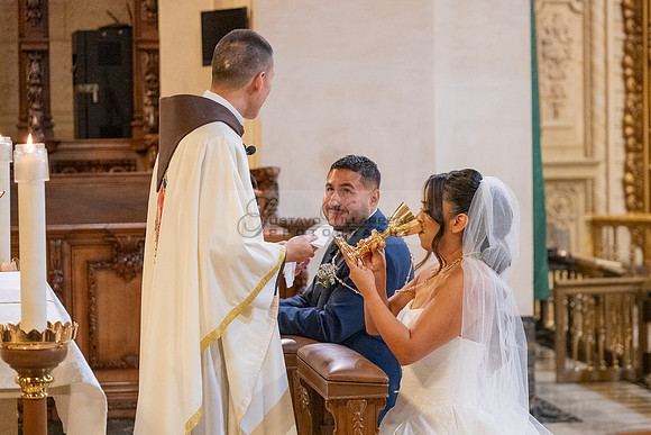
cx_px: 380
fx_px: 2006
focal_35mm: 111
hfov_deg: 18.4
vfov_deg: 12.4
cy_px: 208
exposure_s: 1/200
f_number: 4
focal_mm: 95
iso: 3200
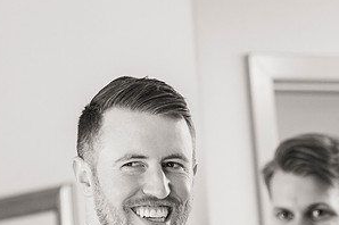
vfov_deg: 5.8
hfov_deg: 8.8
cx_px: 132
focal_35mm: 234
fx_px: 2201
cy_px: 195
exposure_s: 1/200
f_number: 3.5
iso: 2500
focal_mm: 120
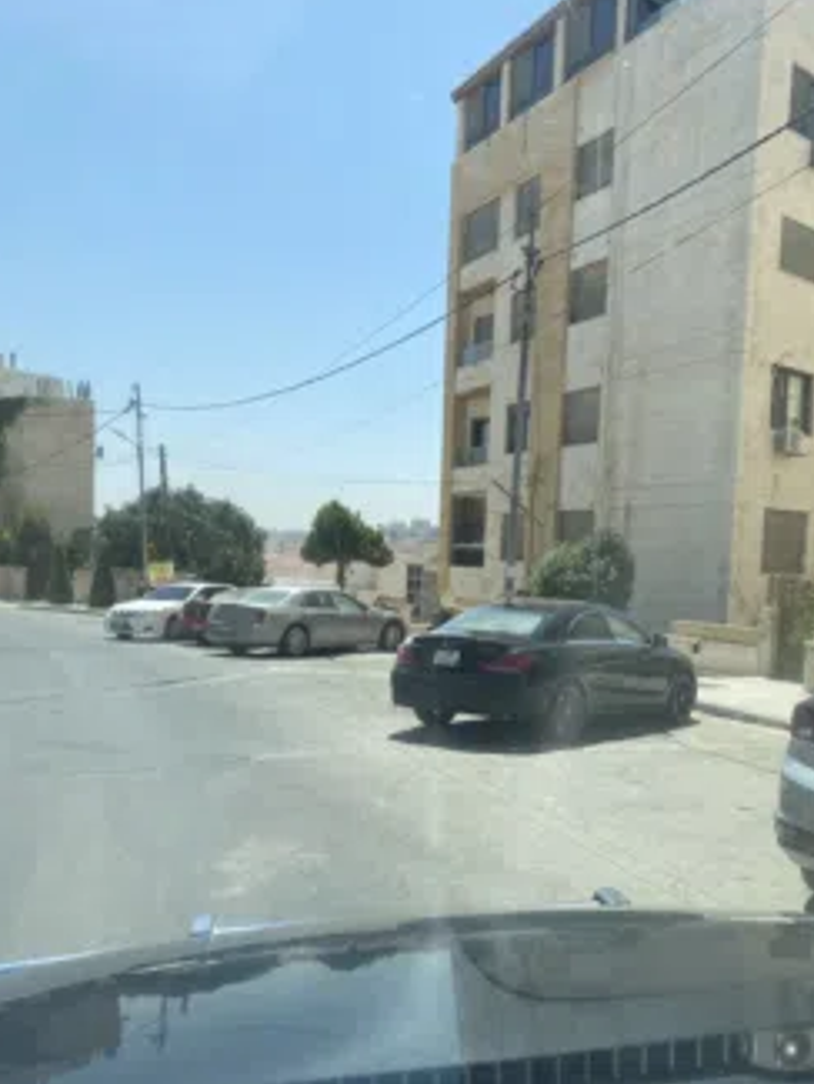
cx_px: 470
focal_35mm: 32
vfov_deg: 56.4
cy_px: 647
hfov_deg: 44.0
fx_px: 1003
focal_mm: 4.25
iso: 32
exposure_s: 1/2688
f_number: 1.8
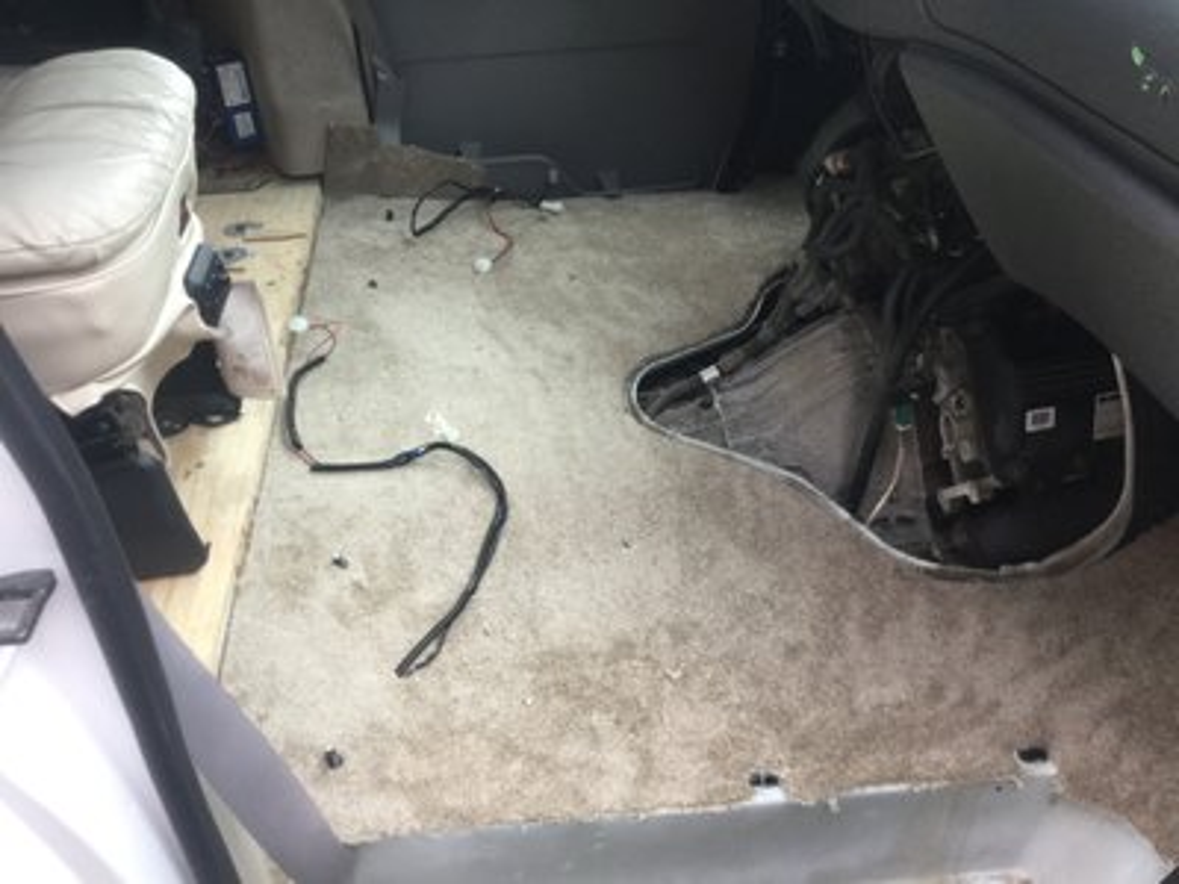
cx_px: 590
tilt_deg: -33.8
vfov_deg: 45.4
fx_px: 1056
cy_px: 442
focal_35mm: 31
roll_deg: -1.5
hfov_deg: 58.4
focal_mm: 3.3
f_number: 2.4
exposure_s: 1/30
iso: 25
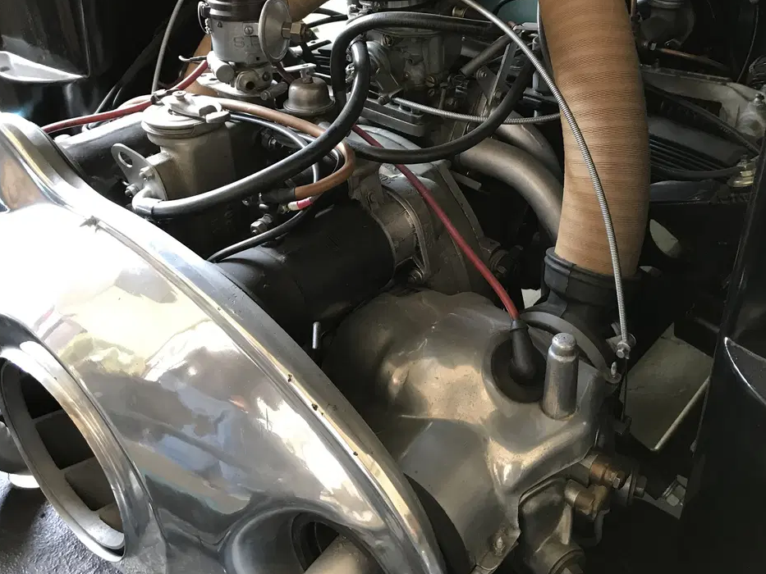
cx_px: 428
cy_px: 223
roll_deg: +1.2
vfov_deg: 39.5
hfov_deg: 51.2
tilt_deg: -29.9
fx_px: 797
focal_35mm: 36
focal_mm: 3.99
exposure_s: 1/17
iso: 64
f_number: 1.8
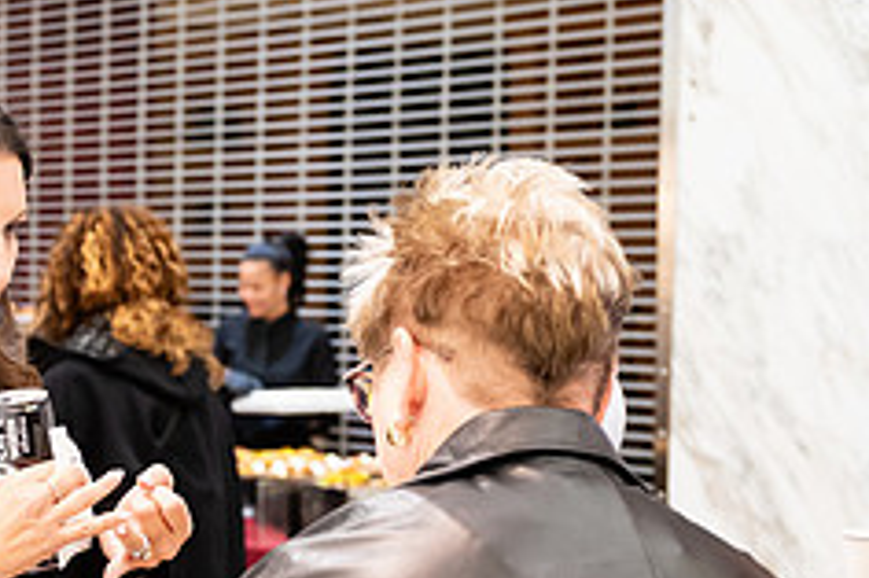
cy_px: 449
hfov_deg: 20.3
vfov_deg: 14.0
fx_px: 2340
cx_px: -33
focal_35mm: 97
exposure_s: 1/160
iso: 2000
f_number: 3.2
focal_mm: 38
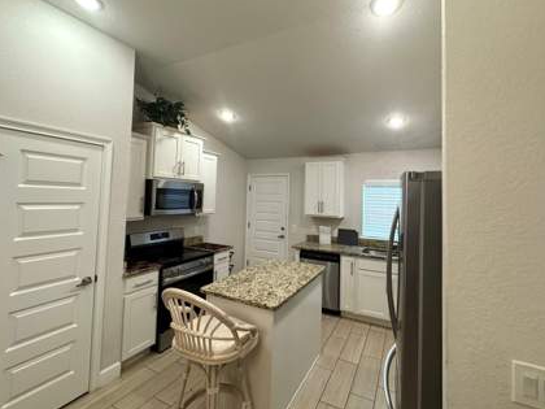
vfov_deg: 78.0
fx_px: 252
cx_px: 288
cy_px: 188
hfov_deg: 94.4
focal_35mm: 16
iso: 250
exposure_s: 1/60
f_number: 2.2
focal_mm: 2.22
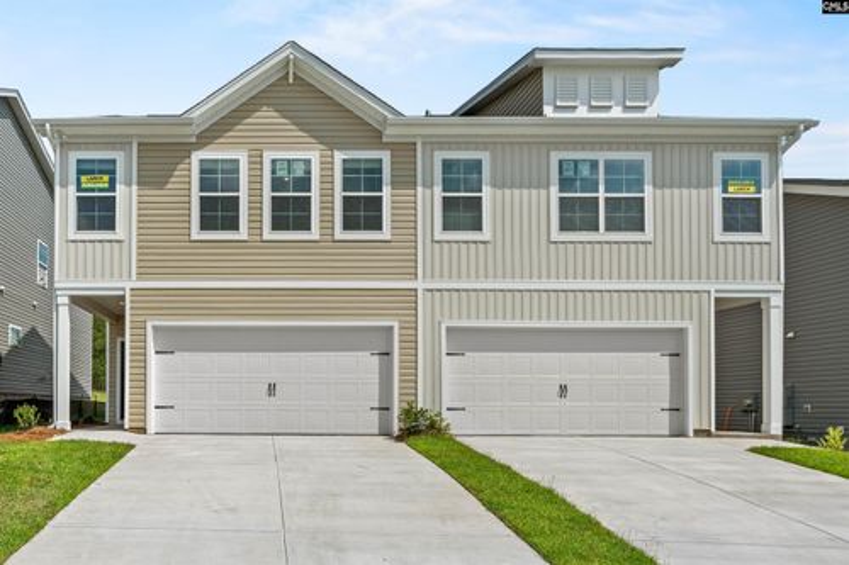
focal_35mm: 16
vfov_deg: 72.0
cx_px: 424
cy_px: 282
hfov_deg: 95.0
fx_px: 389
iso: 320
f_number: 6.3
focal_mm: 11
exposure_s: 1/1000
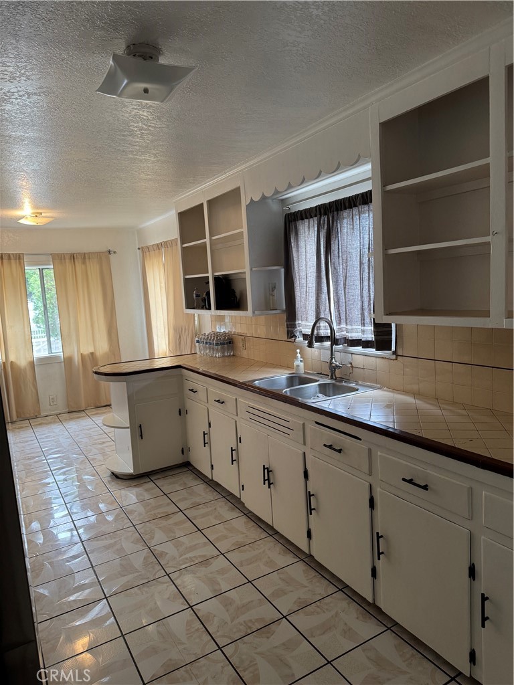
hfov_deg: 56.8
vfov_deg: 71.6
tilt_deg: -5.7
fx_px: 475
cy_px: 342
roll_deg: +3.6
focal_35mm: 24
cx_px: 257
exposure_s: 1/60
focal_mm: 6.76
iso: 200
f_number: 1.78
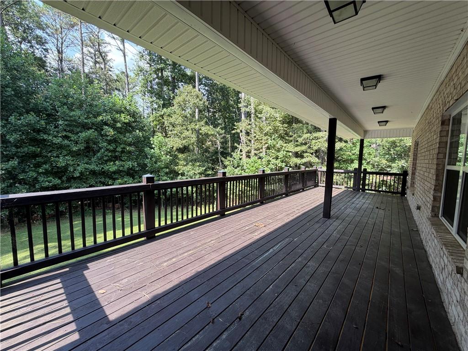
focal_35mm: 14
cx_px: 234
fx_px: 189
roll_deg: -1.5
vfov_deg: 85.7
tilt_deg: -5.6
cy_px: 176
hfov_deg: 102.1
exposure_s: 1/165
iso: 40
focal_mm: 2.22
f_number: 2.2
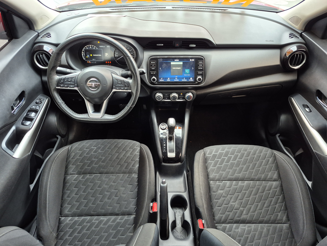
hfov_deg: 73.9
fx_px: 217
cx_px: 164
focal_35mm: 23
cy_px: 123
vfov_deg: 58.9
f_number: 1.8
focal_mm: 5.4
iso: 400
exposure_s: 1/120
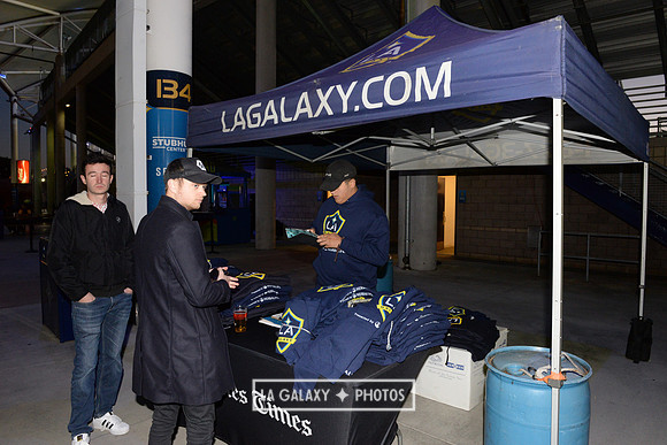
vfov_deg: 53.2
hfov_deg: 73.7
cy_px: 222
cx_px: 334
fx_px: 445
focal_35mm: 24
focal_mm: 24
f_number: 10
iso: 3200
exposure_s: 1/60
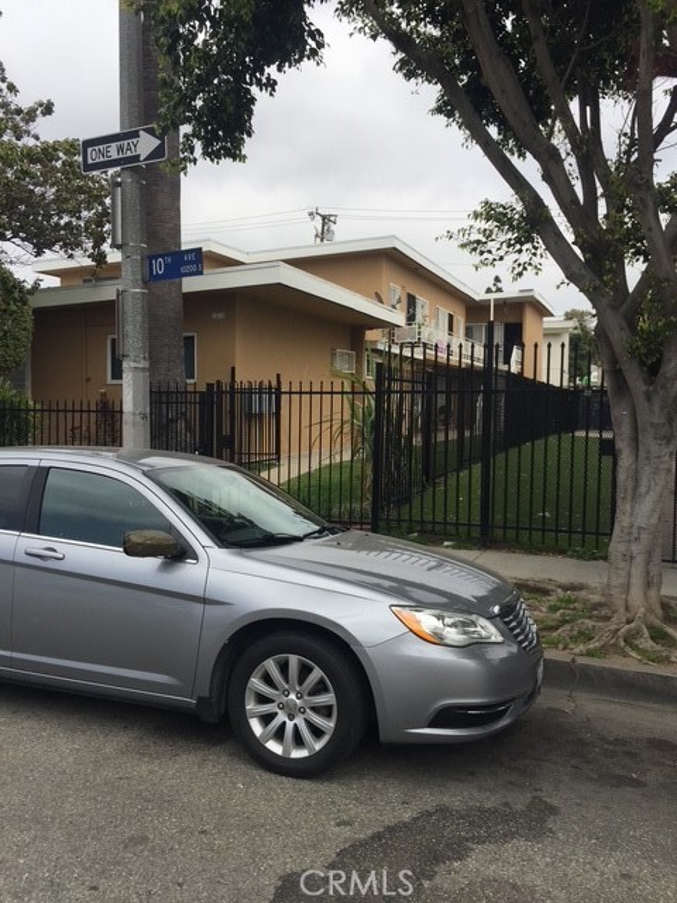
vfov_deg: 61.7
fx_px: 756
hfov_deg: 48.2
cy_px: 452
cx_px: 338
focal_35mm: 29
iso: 32
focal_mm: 4.15
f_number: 2.2
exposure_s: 1/1980
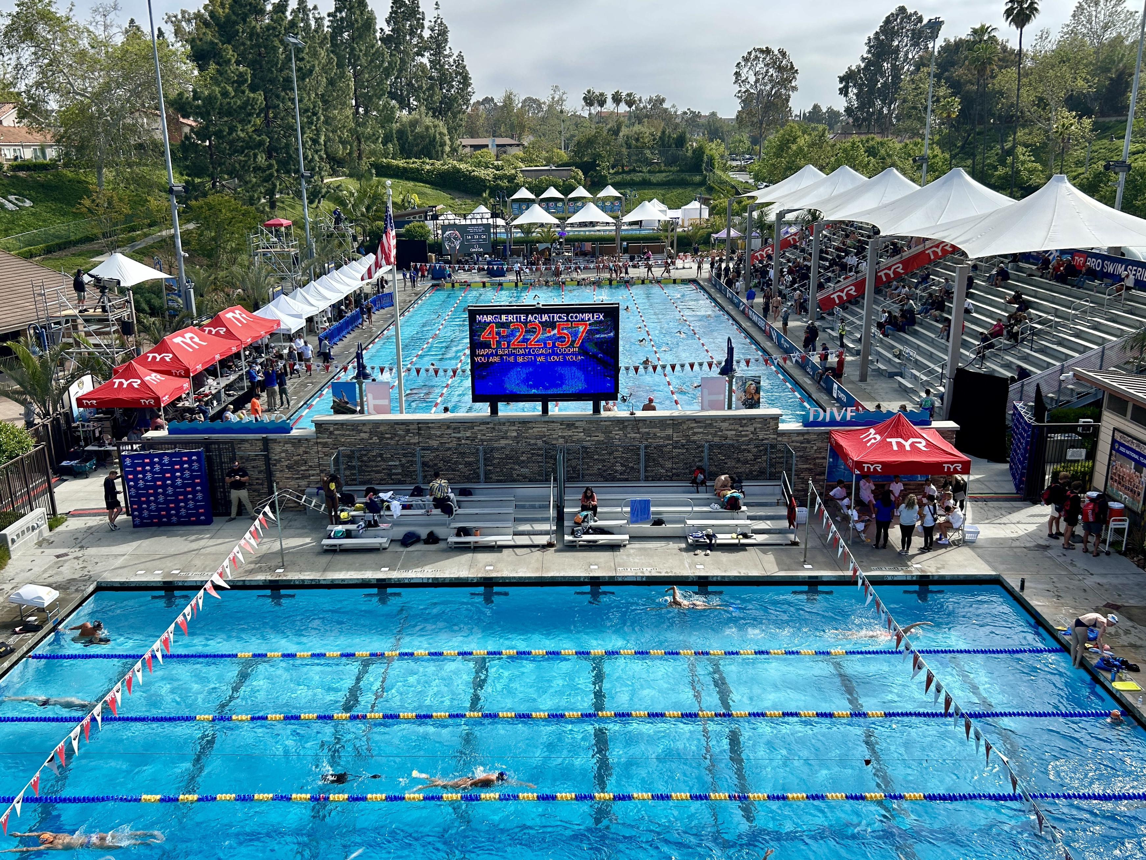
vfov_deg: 53.1
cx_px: 573
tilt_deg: -16.8
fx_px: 861
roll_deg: +2.1
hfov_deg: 67.3
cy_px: 430
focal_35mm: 26
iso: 50
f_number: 1.5
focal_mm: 5.7
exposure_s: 1/3968
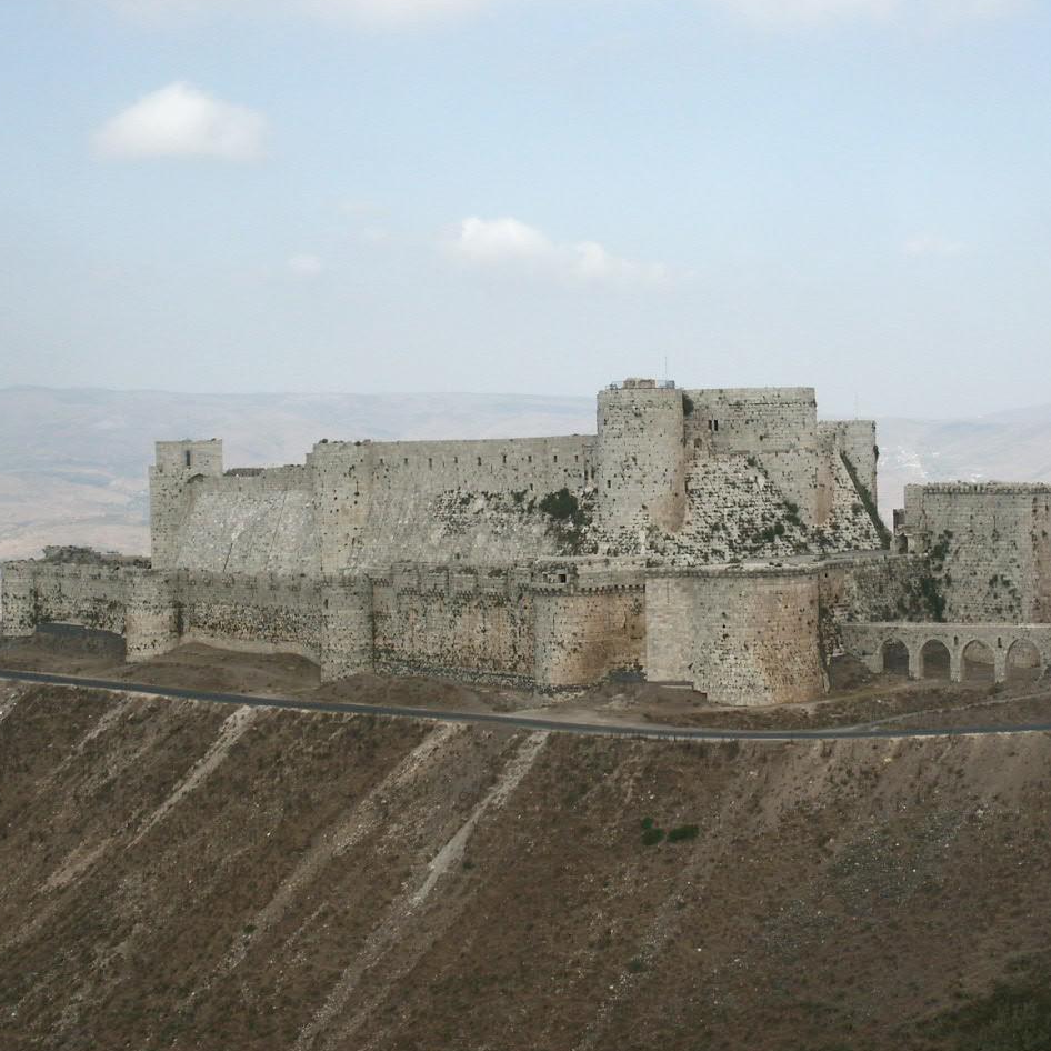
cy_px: 526
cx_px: 622
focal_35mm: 61
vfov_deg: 28.2
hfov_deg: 28.1
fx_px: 2095
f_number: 8
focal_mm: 10.67
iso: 64
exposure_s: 1/350
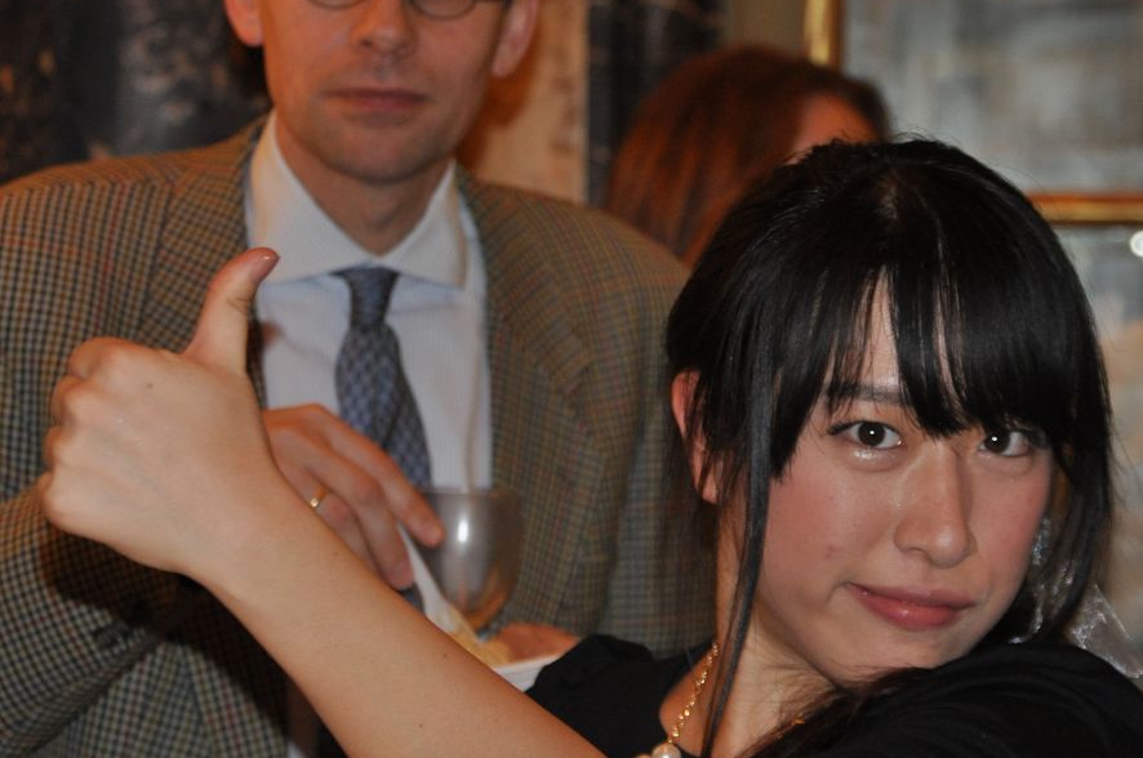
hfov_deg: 10.6
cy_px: 303
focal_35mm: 195
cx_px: 681
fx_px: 6182
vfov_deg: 7.0
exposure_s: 1/60
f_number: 5.3
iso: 800
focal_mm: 90
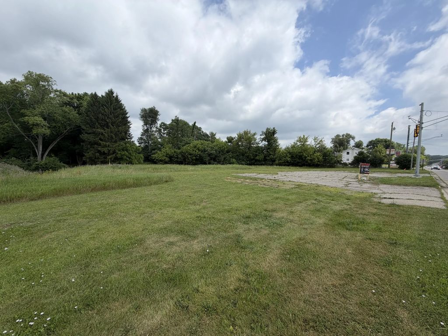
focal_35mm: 14
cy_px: 168
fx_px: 181
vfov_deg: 85.7
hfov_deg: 102.1
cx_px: 224
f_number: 2.2
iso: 20
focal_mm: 2.22
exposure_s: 1/1001
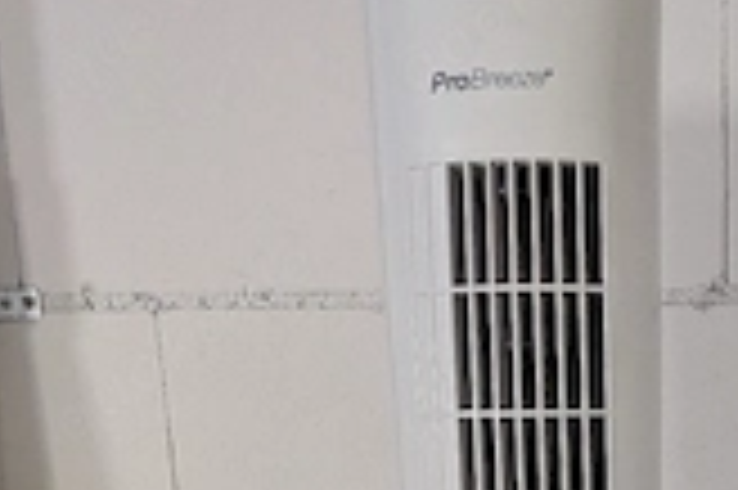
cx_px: 626
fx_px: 1249
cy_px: 742
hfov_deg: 31.7
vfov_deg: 19.3
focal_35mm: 61
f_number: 1.7
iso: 646
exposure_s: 1/25.1
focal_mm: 4.53
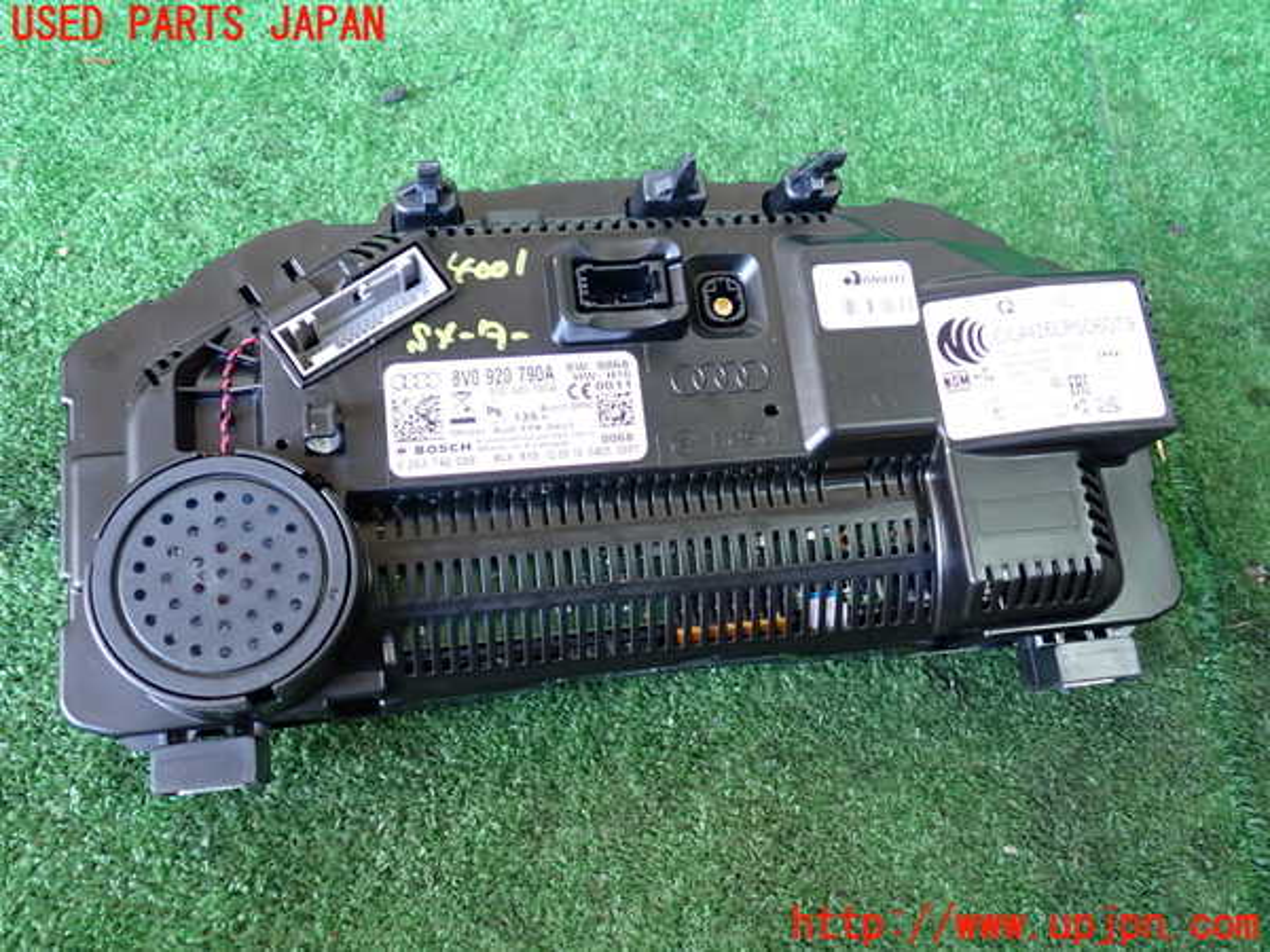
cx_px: 635
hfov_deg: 60.0
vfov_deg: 46.8
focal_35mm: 30
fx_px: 1101
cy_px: 476
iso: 320
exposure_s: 1/30
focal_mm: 5.4
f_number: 2.3
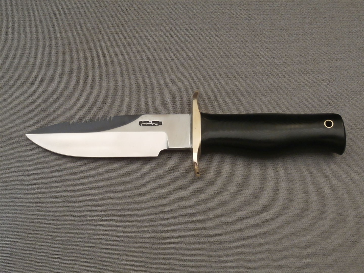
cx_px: 182
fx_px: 431
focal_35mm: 41
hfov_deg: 45.8
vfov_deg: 35.1
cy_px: 136
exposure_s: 1/25
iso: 400
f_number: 3.6
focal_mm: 7.28
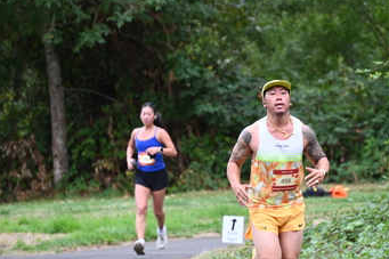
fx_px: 3488
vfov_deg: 4.3
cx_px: 276
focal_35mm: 323
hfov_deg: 6.4
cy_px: 123
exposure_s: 1/250
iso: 560
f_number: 6.3
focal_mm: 200
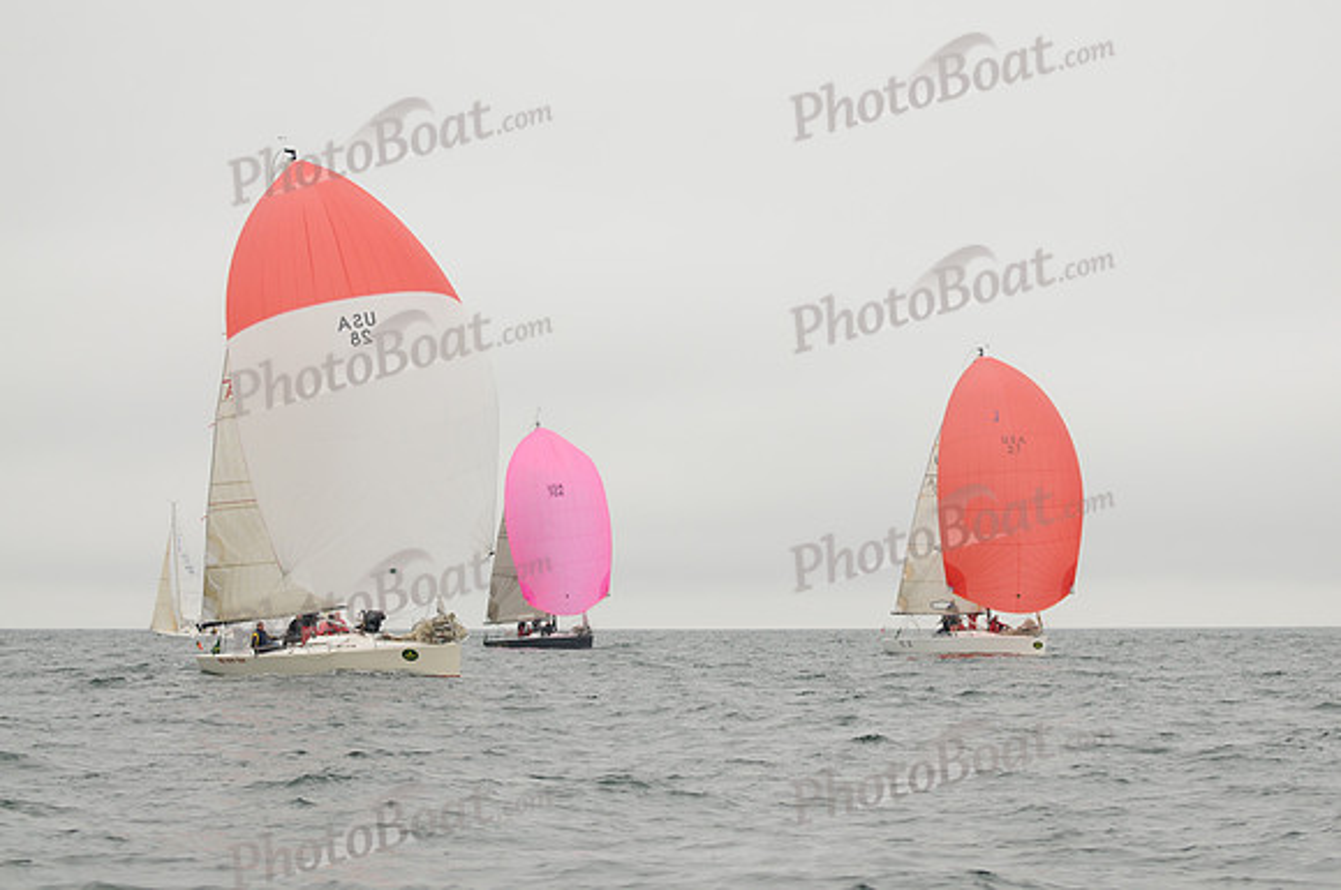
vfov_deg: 13.0
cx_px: 670
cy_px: 445
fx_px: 3906
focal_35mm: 105
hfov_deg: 19.5
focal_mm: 70
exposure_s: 1/2000
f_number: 2.8
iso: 200
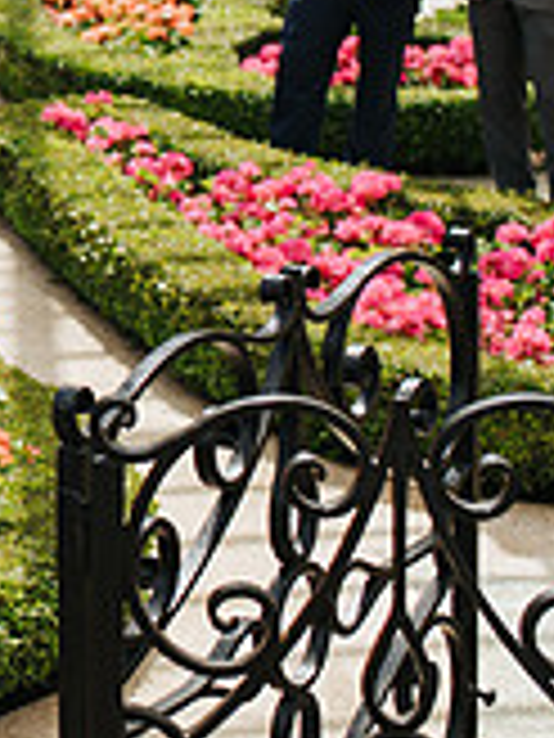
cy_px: 67
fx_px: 2795
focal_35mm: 131
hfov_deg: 10.5
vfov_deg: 14.9
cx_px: -518
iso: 140
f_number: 3.5
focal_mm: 35
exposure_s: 1/1000
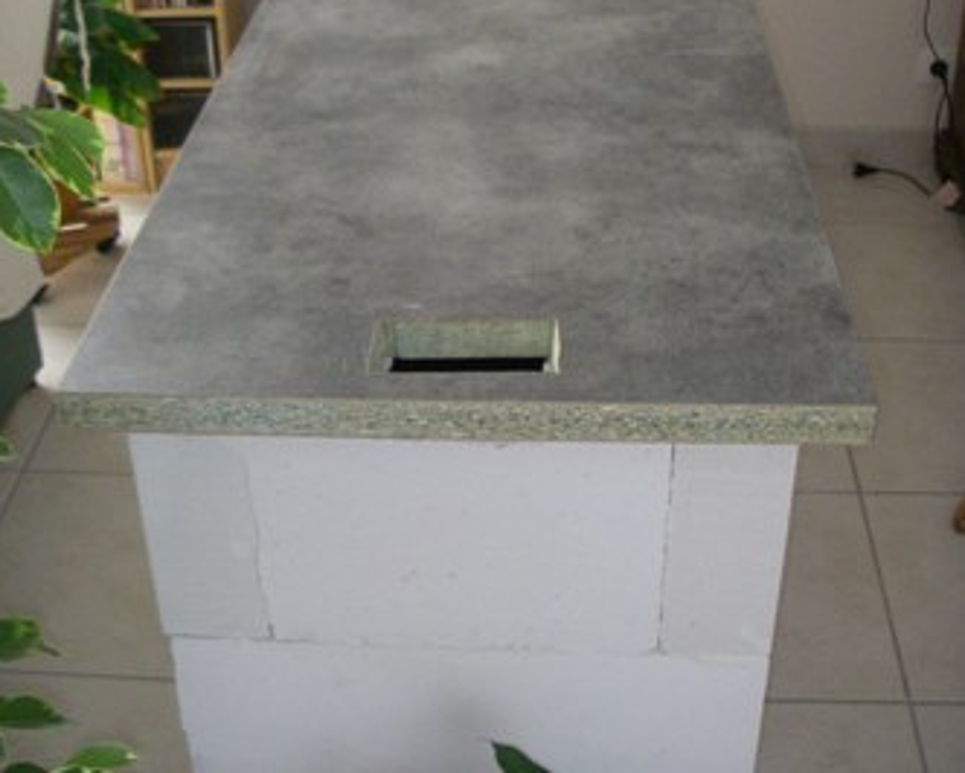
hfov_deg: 37.3
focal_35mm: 50
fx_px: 1429
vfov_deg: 30.2
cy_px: 311
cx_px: 485
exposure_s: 1/50
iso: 400
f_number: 3.3
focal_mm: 6.3
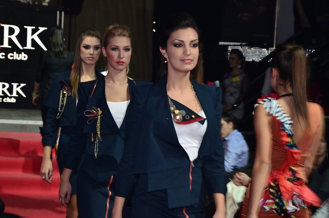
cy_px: 128
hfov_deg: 18.1
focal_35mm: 113
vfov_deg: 12.1
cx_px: 134
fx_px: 1031
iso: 640
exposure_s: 1/125
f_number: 5.3
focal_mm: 62
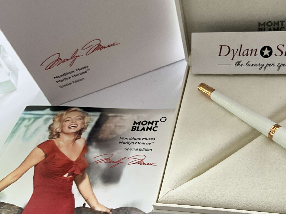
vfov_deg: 34.2
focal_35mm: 42
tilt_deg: -50.4
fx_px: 347
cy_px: 129
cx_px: 192
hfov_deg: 44.1
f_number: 1.8
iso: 50
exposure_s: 1/122
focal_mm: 3
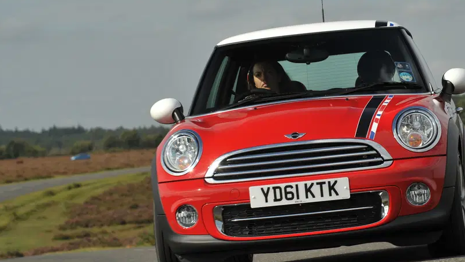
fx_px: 2405
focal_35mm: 195
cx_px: 275
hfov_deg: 11.0
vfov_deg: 6.2
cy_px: 123
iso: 200
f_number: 7.1
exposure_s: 1/250
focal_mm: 125
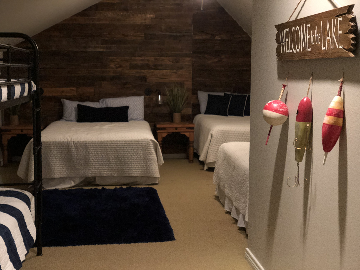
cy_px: 135
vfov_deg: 28.0
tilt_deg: -5.5
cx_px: 180
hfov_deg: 36.8
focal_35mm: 52
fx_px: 541
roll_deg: +0.1
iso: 160
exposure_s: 1/10
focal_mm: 6
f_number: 2.4
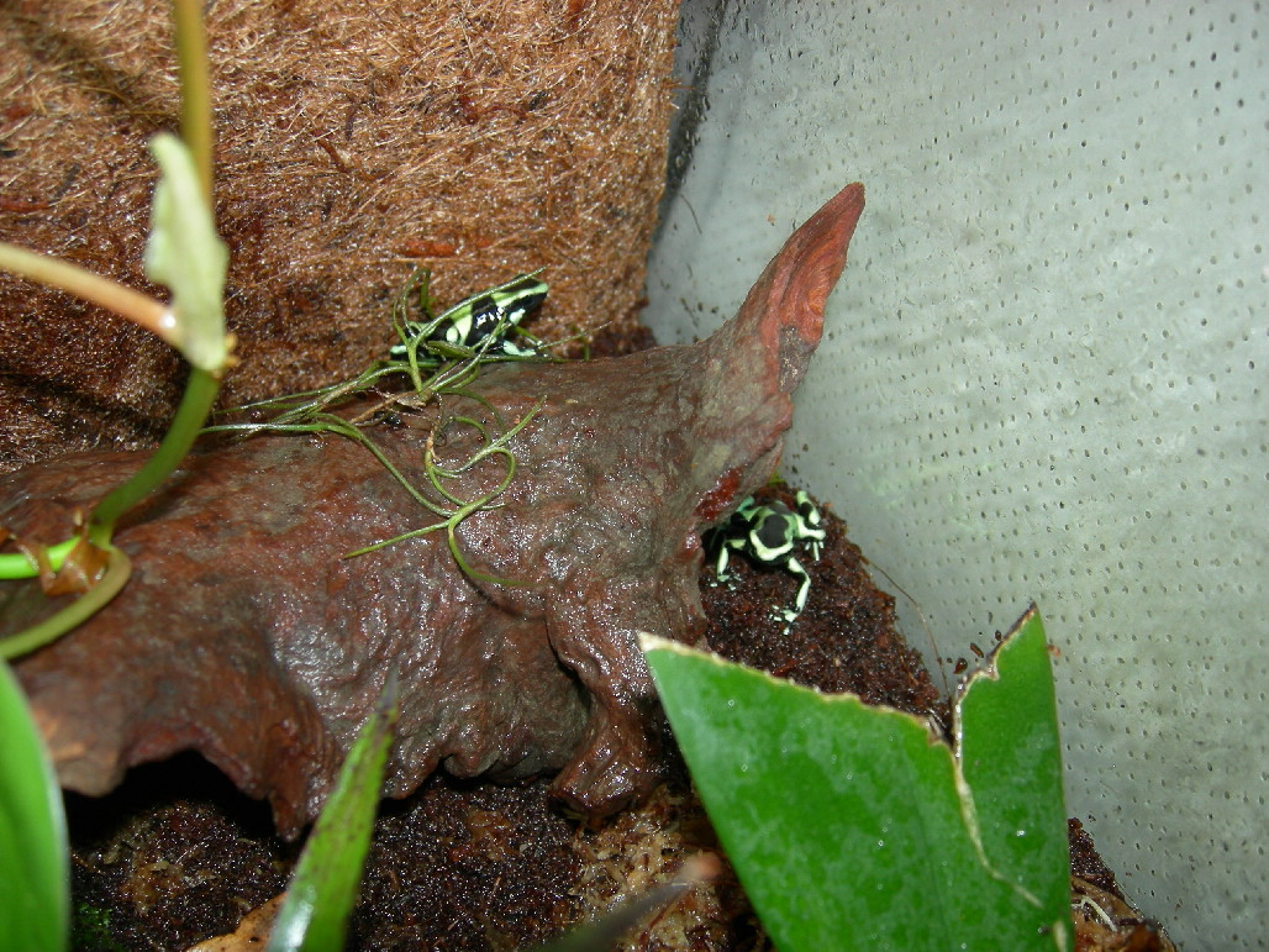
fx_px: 1320
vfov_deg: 39.7
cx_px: 634
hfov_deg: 51.4
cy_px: 476
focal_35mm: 36
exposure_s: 1/60.1
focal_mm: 7.5
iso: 64
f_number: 2.7
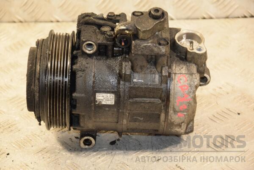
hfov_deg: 16.1
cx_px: 127
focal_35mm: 128
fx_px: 900
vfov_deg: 10.8
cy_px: 85
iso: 800
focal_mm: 85
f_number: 5.6
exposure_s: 1/80
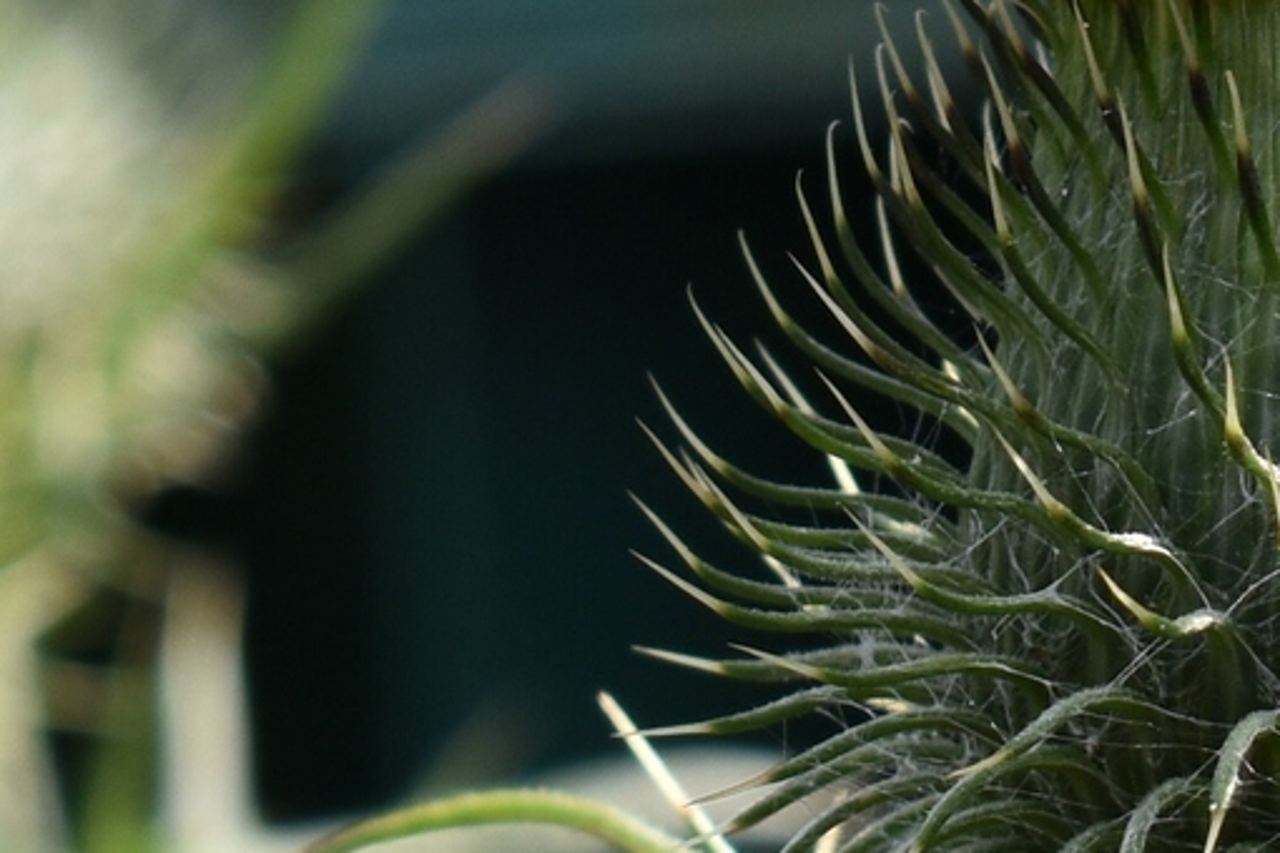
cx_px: 1325
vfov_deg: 7.1
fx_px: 6904
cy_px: 232
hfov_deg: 10.5
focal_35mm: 194
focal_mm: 55
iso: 200
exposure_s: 1/250
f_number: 8
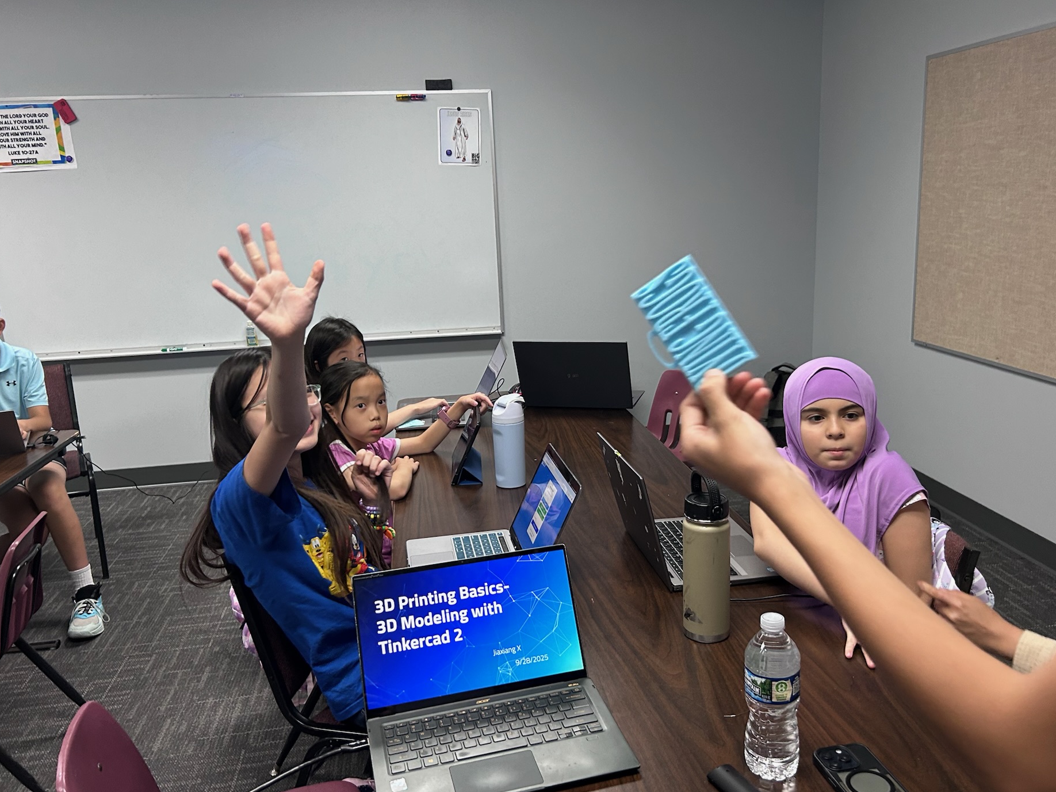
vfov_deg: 48.2
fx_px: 885
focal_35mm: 29
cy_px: 403
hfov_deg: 61.6
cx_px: 553
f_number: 1.5
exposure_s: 1/60
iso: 200
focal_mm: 5.7
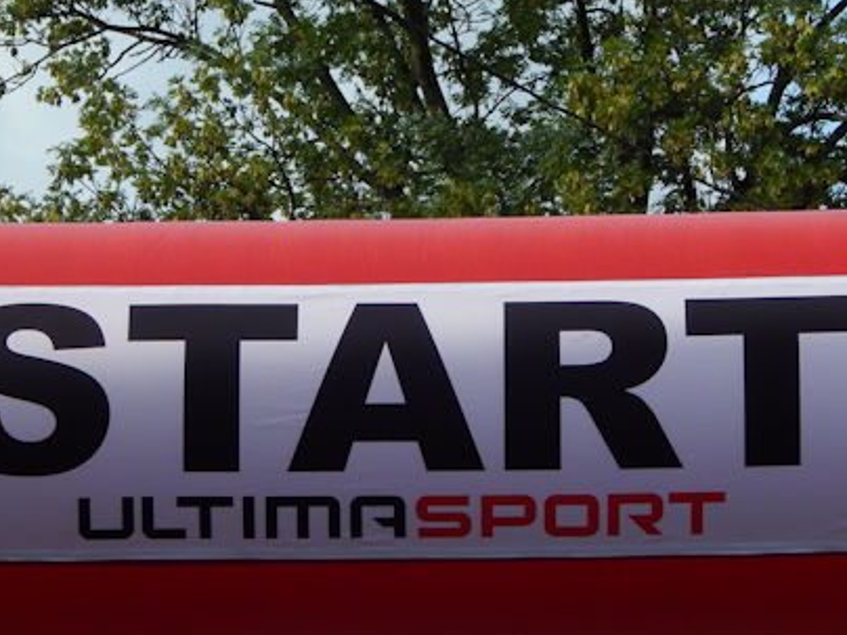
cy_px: 393
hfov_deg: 10.9
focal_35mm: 182
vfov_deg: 8.2
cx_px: 390
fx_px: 4453
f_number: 4.5
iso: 125
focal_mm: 18.7
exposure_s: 1/640
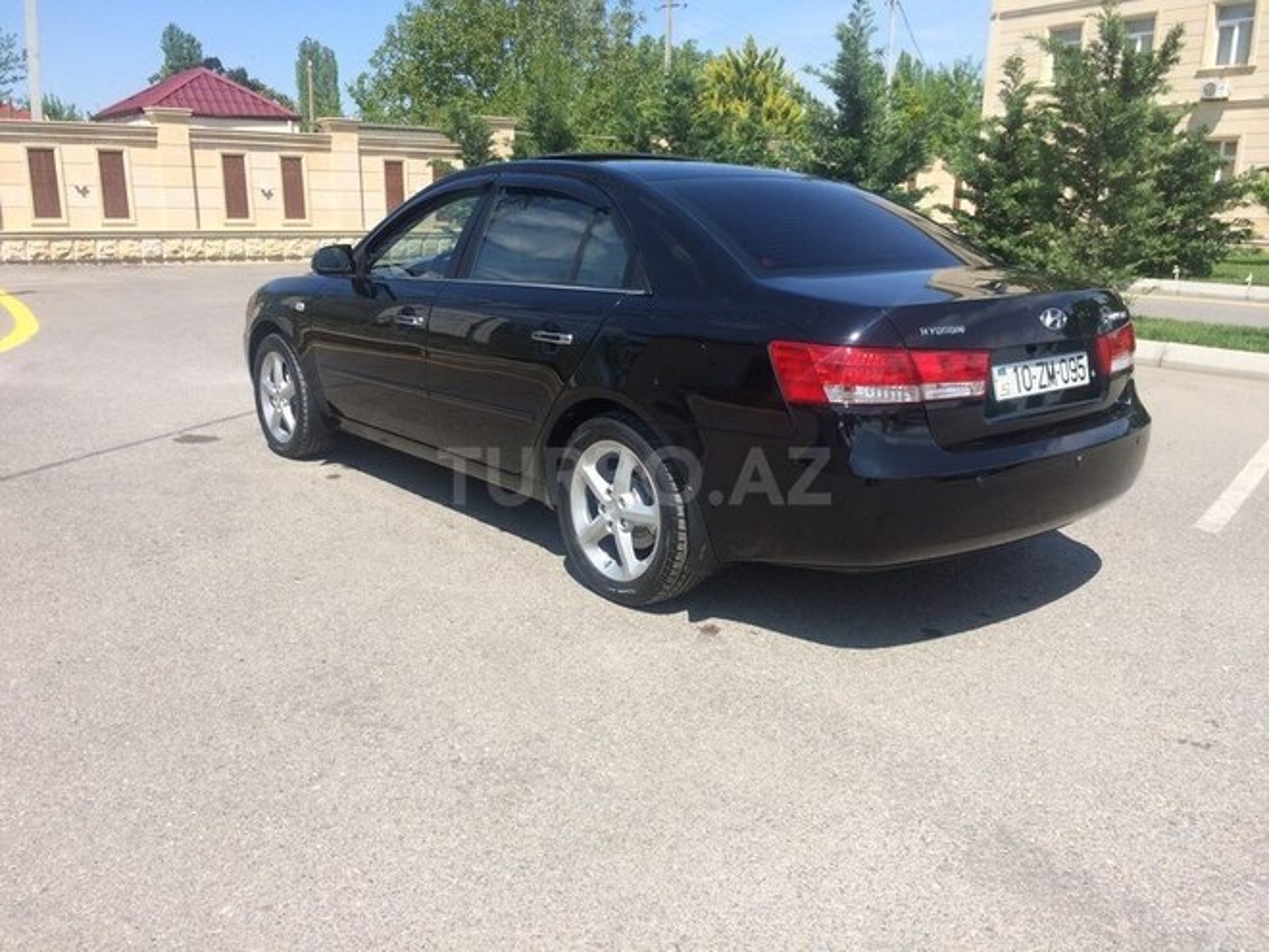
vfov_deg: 48.2
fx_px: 1063
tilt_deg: -16.0
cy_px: 476
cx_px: 634
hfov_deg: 61.7
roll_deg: +0.2
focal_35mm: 29
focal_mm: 4.15
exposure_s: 1/1709
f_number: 2.2
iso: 32
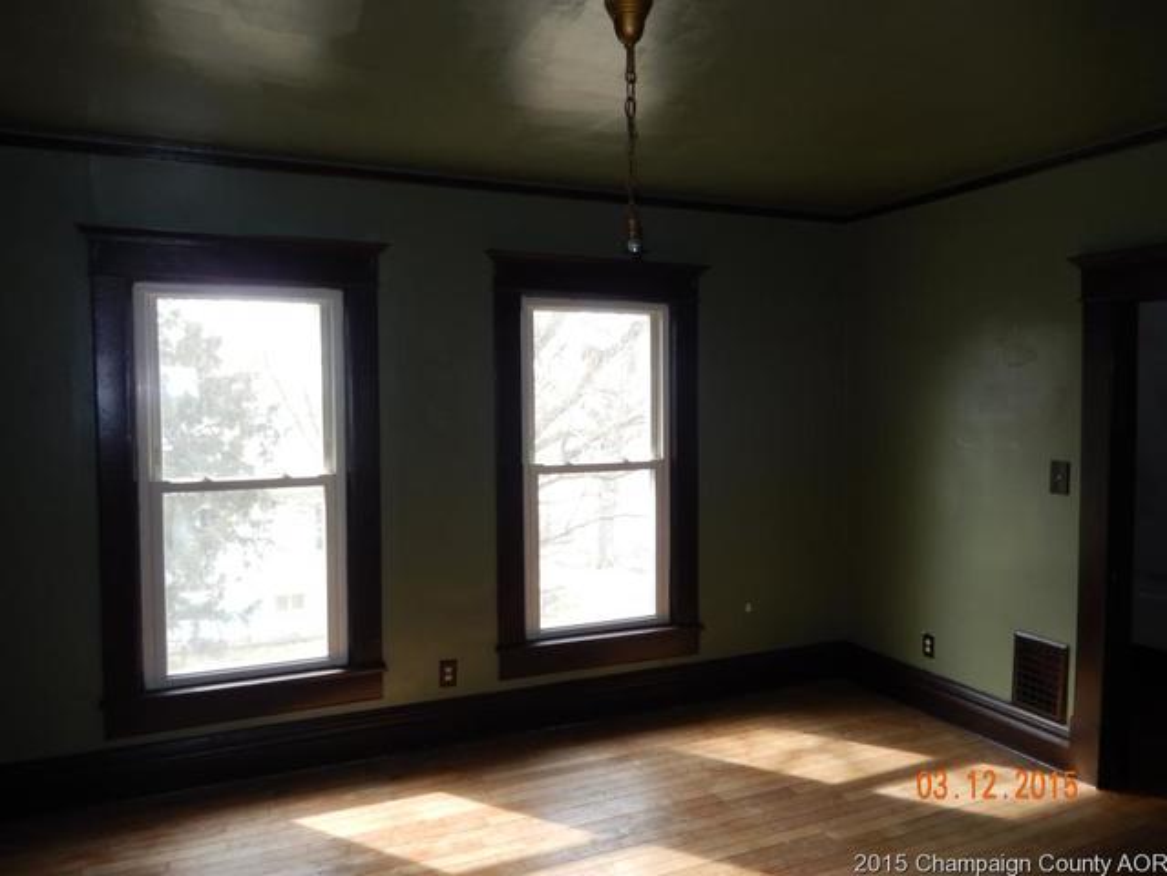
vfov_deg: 54.9
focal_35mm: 25
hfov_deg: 69.4
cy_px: 438
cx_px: 584
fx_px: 843
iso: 125
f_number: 3.4
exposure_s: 1/30
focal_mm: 4.5
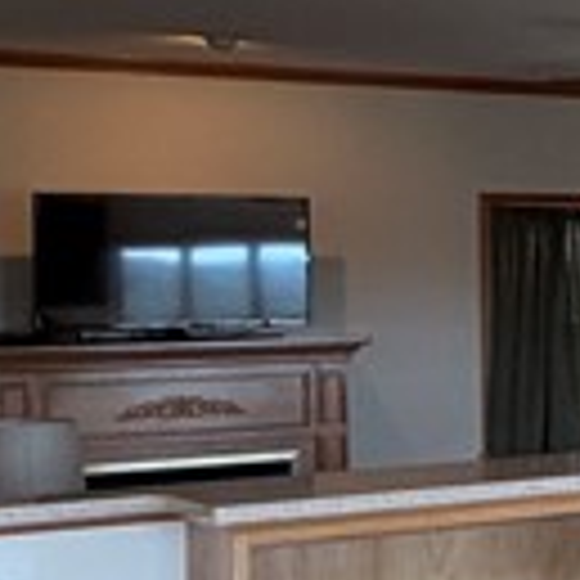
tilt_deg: +2.5
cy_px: 261
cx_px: 1425
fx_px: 1858
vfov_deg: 17.7
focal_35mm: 98
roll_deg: +0.5
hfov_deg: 13.0
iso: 160
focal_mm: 2.22
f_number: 2.2
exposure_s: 1/121
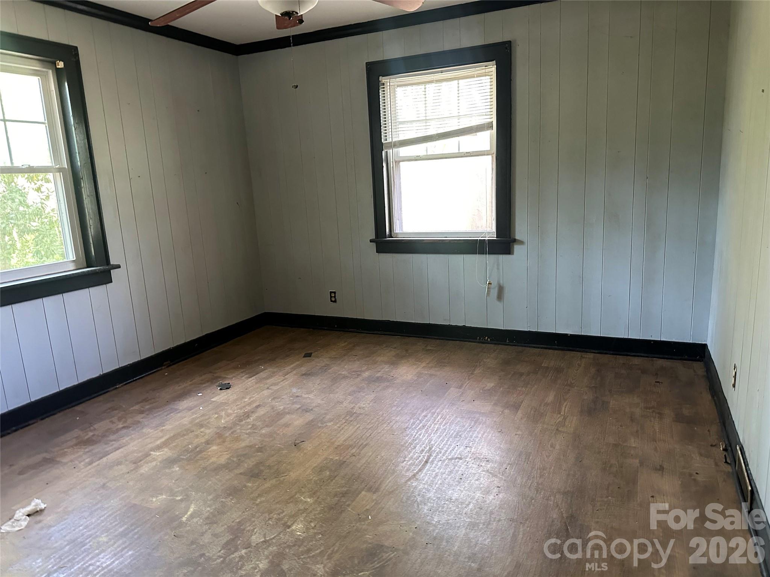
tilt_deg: -11.8
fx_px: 534
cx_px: 385
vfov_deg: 56.8
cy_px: 288
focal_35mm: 24
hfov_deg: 71.6
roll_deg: +2.6
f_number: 1.78
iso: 640
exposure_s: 1/60
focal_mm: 6.86
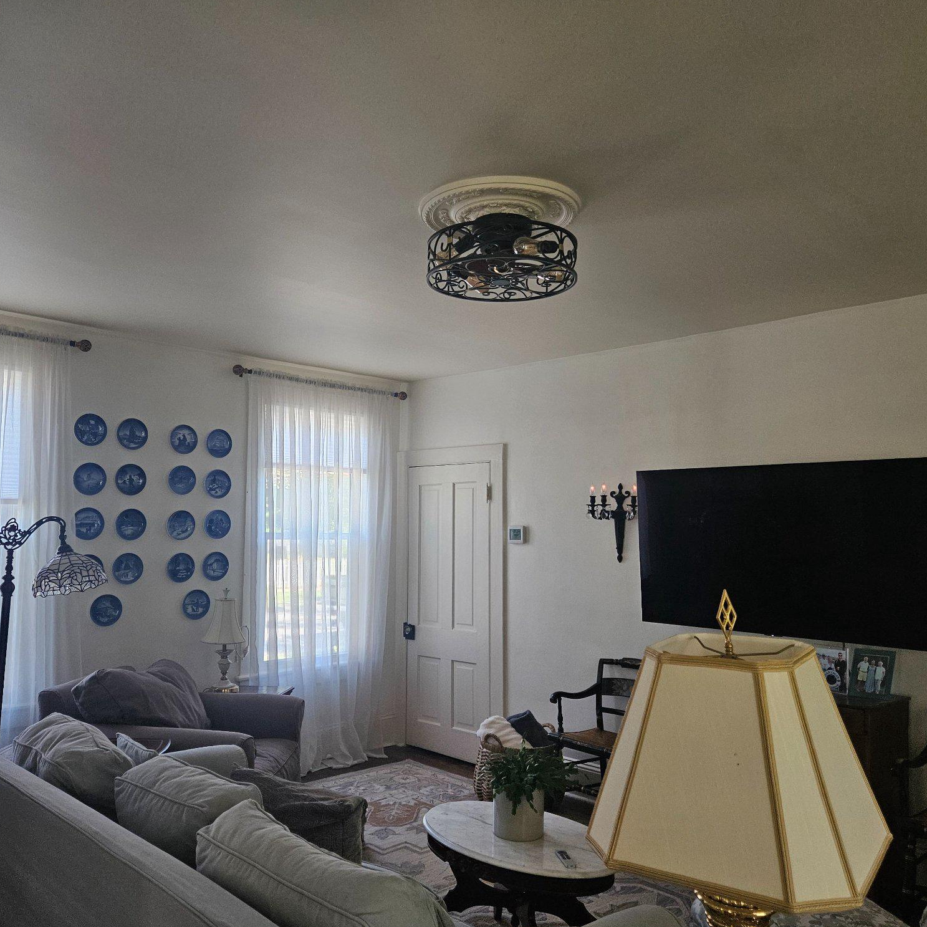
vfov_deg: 57.3
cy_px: 474
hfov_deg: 57.3
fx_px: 848
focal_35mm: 28
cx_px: 449
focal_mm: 5.4
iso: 250
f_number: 1.8
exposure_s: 1/120
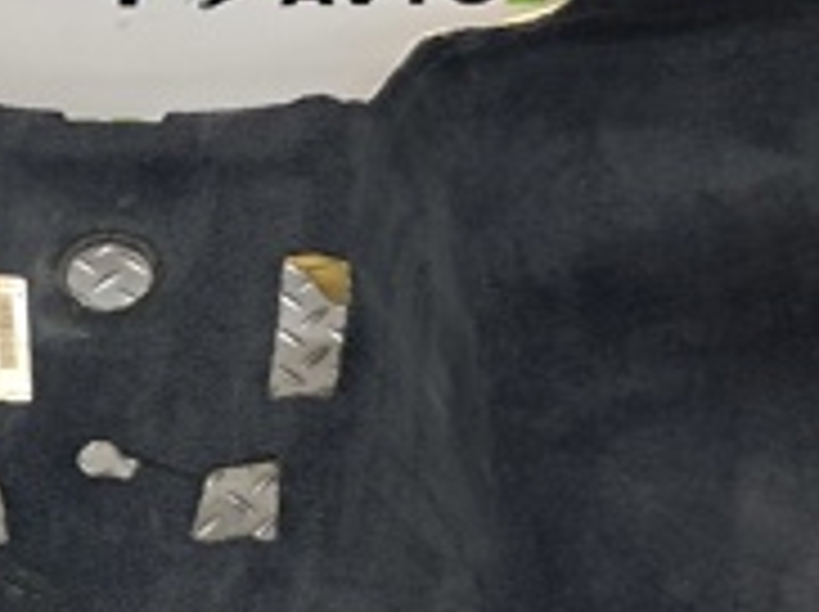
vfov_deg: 15.5
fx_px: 2245
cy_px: 439
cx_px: 112
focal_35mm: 95
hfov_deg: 20.3
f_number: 1.8
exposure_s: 1/50
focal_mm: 4
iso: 160
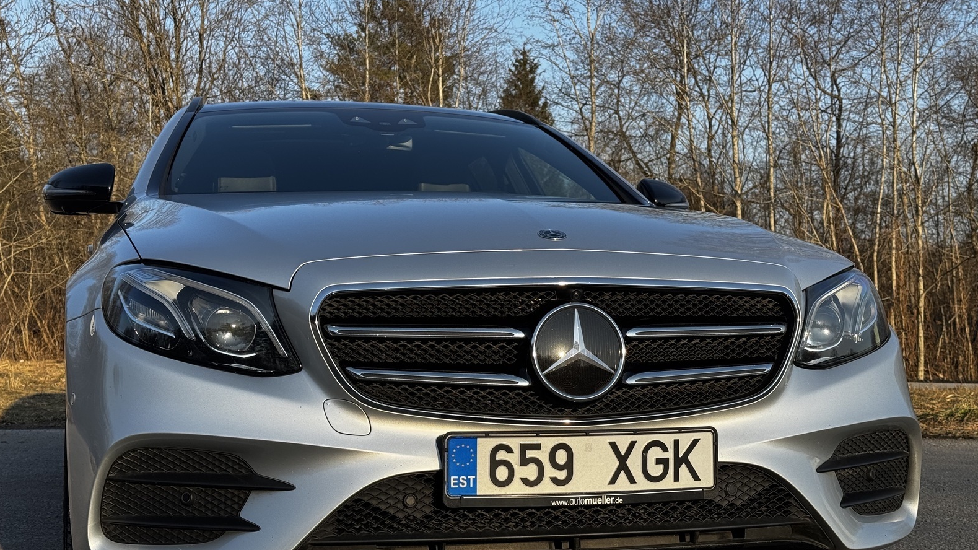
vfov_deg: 22.6
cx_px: 492
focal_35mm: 53
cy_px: 290
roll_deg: -0.7
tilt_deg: +4.1
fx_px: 1374
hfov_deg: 39.2
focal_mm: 6.76
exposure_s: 1/1869
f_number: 1.78
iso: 64
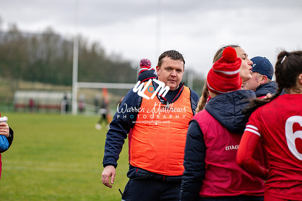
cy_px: 100
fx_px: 1133
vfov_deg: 10.2
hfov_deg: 15.2
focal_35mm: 135
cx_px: 151
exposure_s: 1/400
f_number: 2.8
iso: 1000
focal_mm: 135
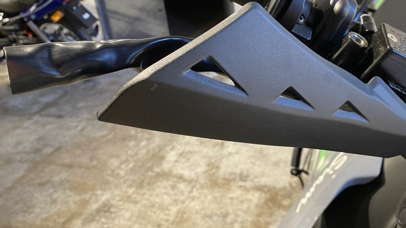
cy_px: 90
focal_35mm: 38
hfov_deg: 52.0
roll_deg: +6.1
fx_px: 409
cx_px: 264
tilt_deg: -24.3
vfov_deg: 31.1
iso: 200
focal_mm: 4.25
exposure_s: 1/50
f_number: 1.8
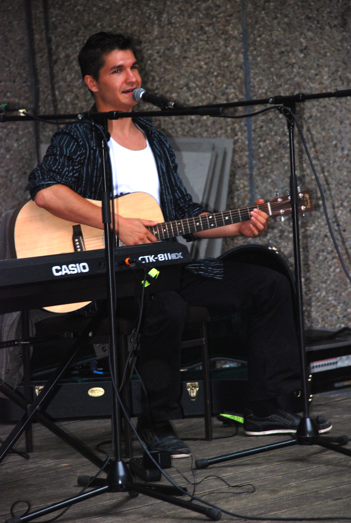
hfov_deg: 6.8
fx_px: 2947
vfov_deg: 10.1
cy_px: 262
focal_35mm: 202
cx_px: 176
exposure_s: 1/60
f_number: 5.6
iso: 400
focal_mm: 135
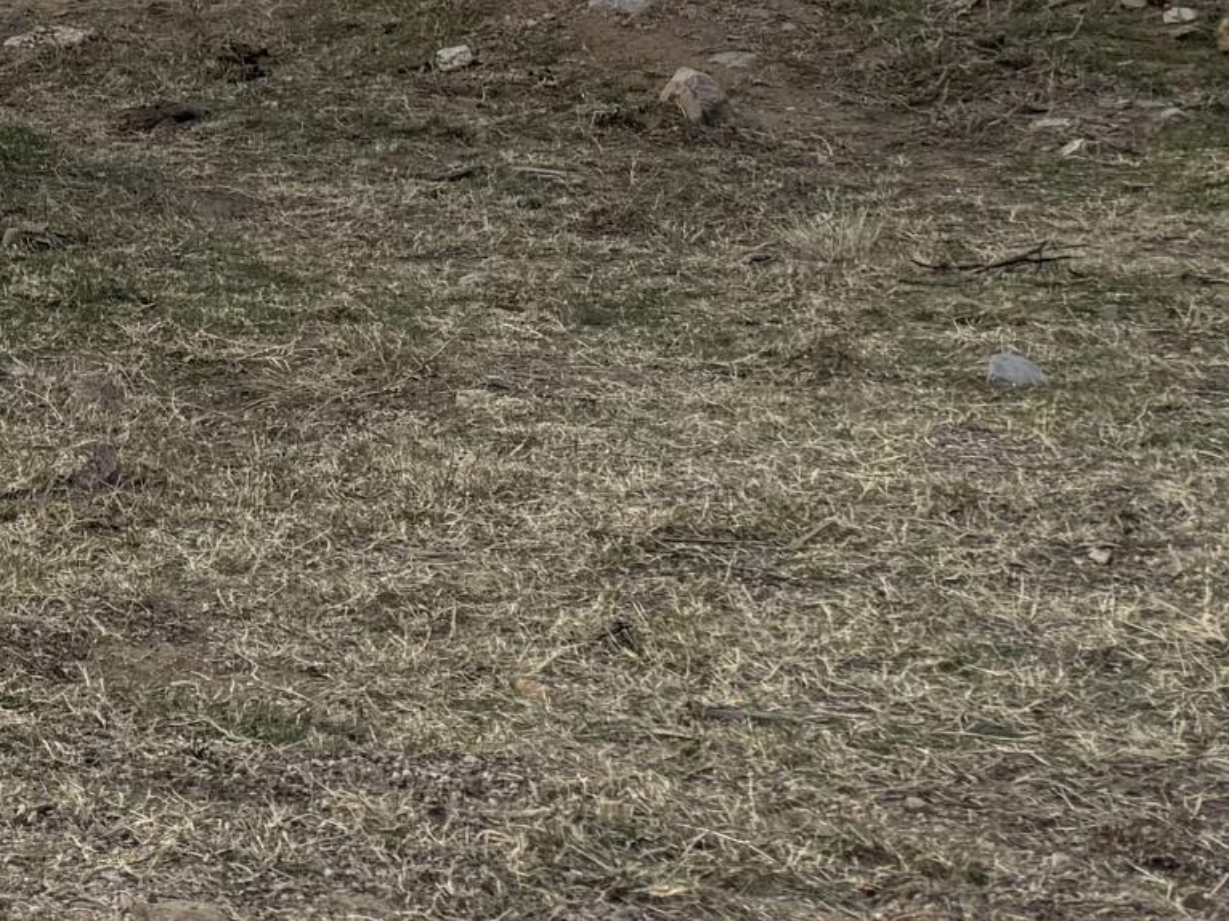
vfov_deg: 15.0
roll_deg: -0.9
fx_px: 3336
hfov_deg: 17.6
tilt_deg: +2.0
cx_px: -857
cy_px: -278
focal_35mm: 94
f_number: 1.78
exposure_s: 1/868
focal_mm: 6.76
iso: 100
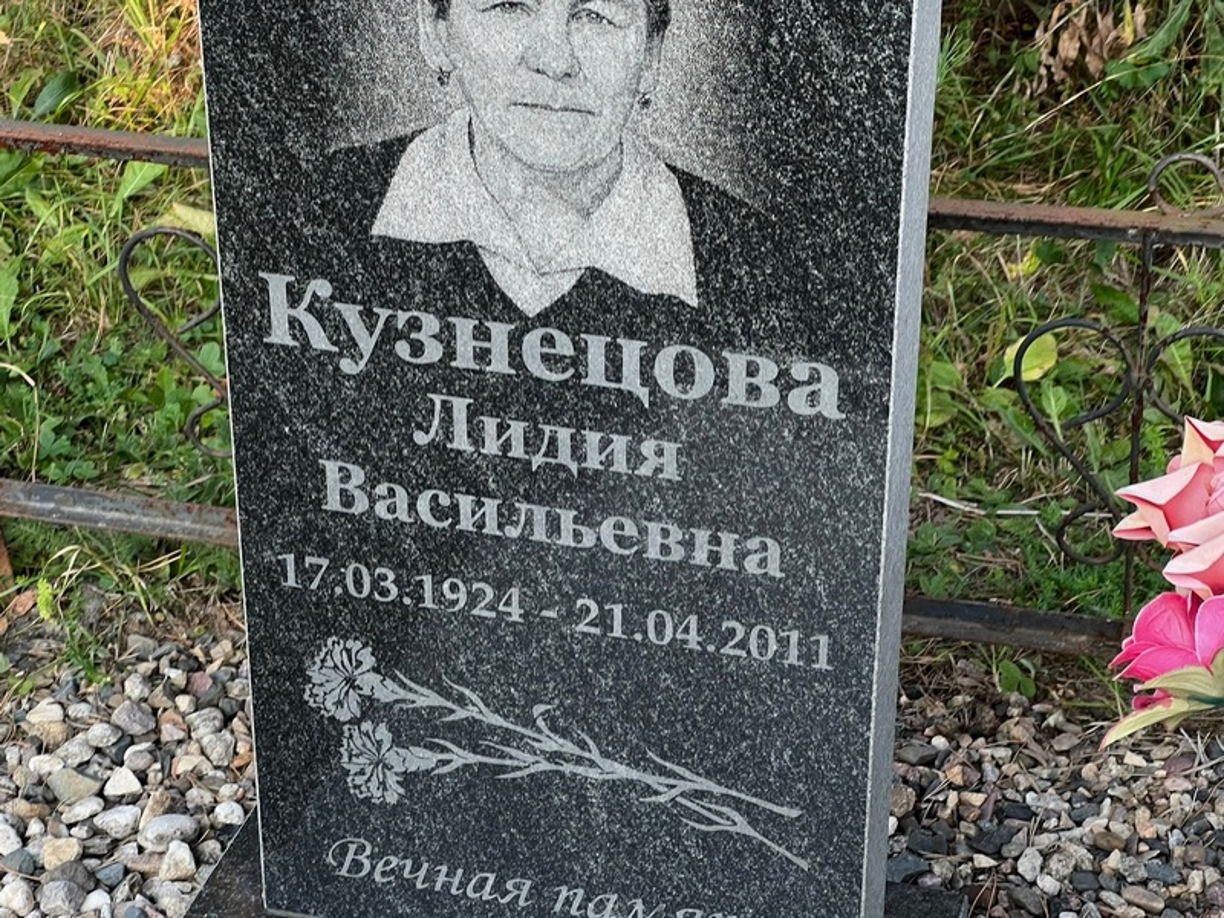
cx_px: 612
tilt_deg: -29.4
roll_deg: +0.5
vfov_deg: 19.1
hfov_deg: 25.3
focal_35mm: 77
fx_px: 2723
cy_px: 459
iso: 64
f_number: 2.8
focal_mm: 9
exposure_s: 1/99
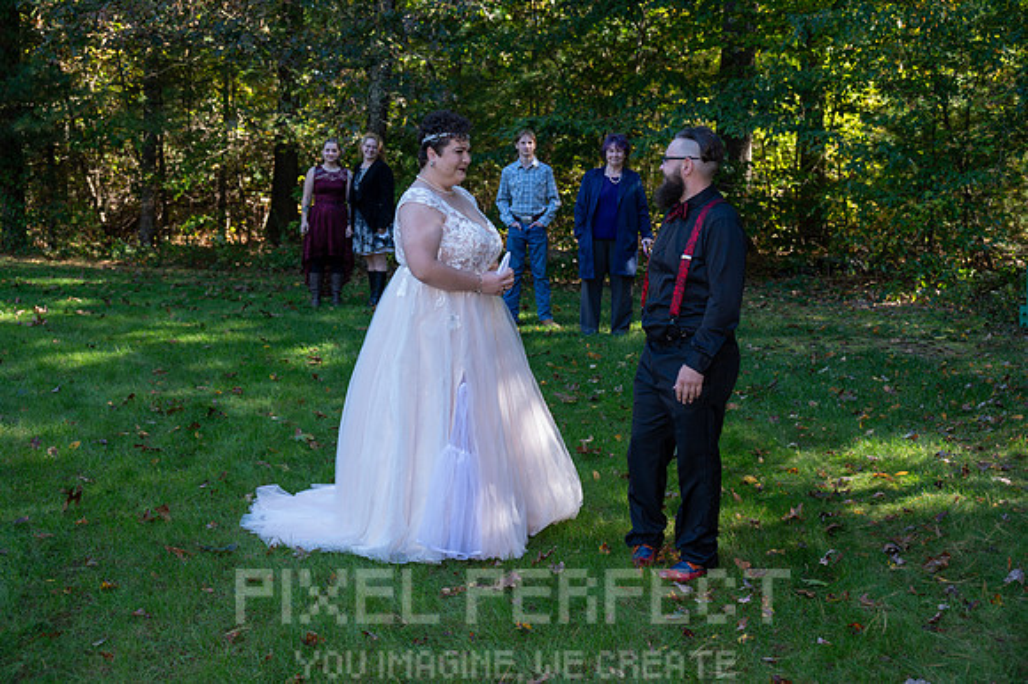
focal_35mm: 52
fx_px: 1484
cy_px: 342
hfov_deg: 38.2
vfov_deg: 26.0
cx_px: 514
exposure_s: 1/60
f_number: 5.6
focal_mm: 52
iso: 250
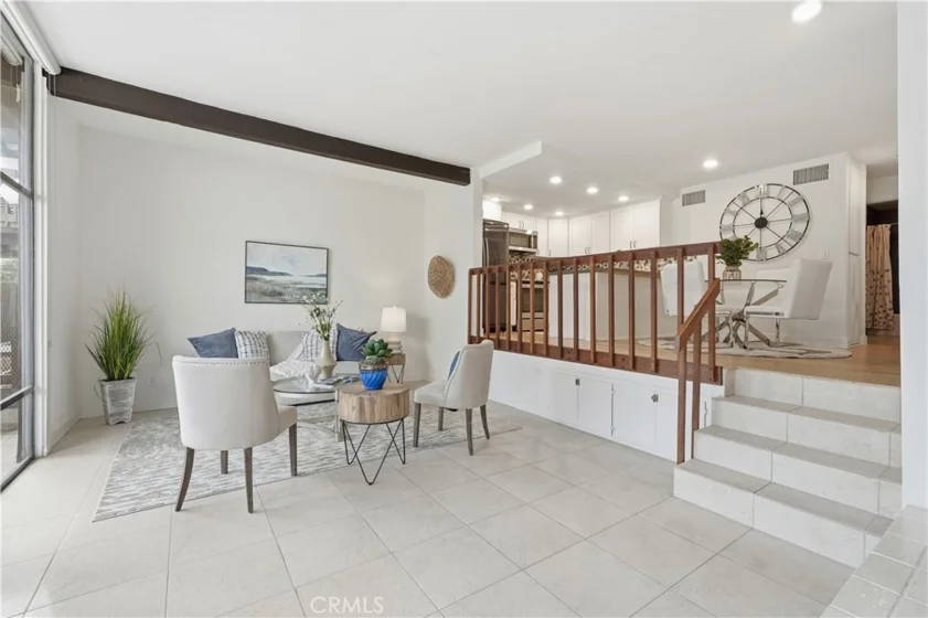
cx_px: 464
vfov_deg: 73.7
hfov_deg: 96.8
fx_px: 412
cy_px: 309
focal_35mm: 16
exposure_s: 1/200
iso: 250
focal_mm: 16
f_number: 9
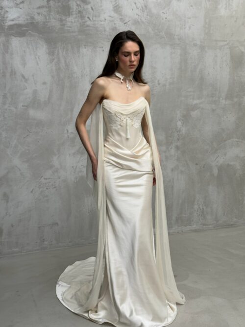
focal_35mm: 48
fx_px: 453
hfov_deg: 30.3
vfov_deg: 39.7
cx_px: 122
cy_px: 164
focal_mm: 6.76
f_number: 1.78
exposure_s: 1/75
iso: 100
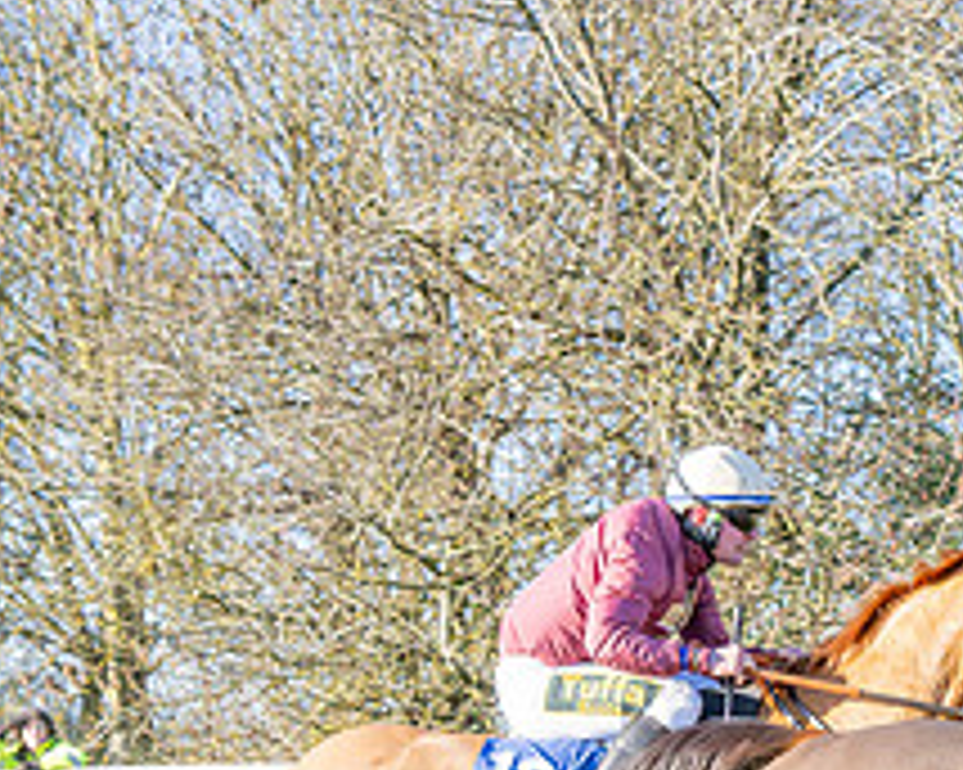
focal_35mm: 124
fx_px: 3533
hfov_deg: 15.2
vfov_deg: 12.2
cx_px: 1005
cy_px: 873
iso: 400
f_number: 4.5
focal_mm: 35
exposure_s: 1/1250
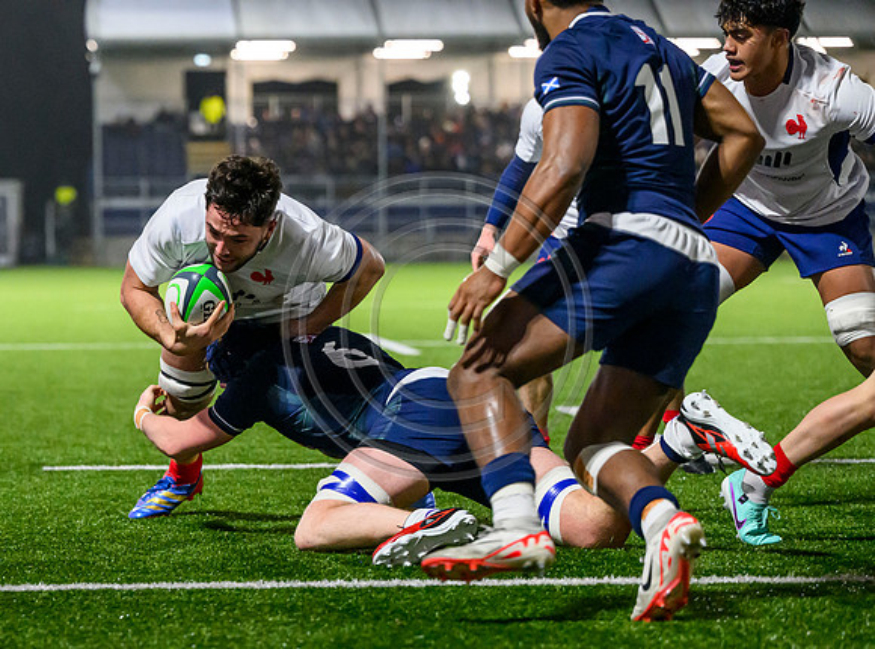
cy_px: 431
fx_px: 4122
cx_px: 230
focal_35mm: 164
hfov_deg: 12.1
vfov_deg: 9.0
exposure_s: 1/1000
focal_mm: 115
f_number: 3.5
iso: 6400
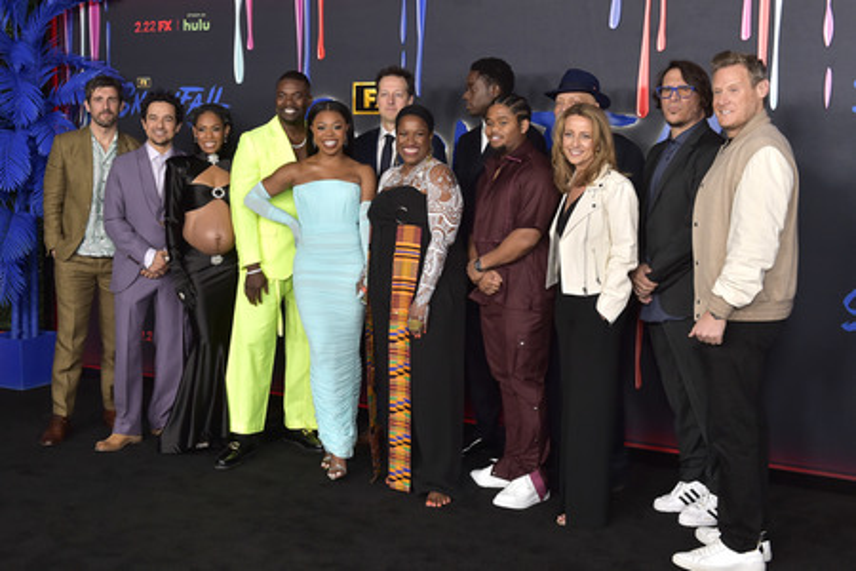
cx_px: 428
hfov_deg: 43.6
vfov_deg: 29.9
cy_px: 286
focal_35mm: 45
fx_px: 1070
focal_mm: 45
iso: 2000
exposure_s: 1/250
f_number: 6.3
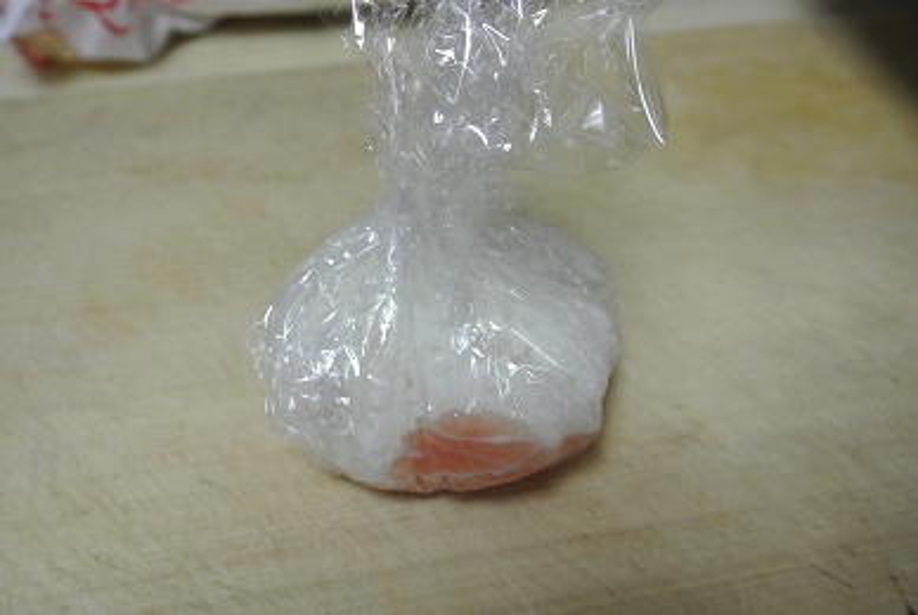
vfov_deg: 34.3
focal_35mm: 39
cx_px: 459
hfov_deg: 49.5
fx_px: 996
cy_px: 308
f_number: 4
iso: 800
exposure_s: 1/30
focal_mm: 14.5
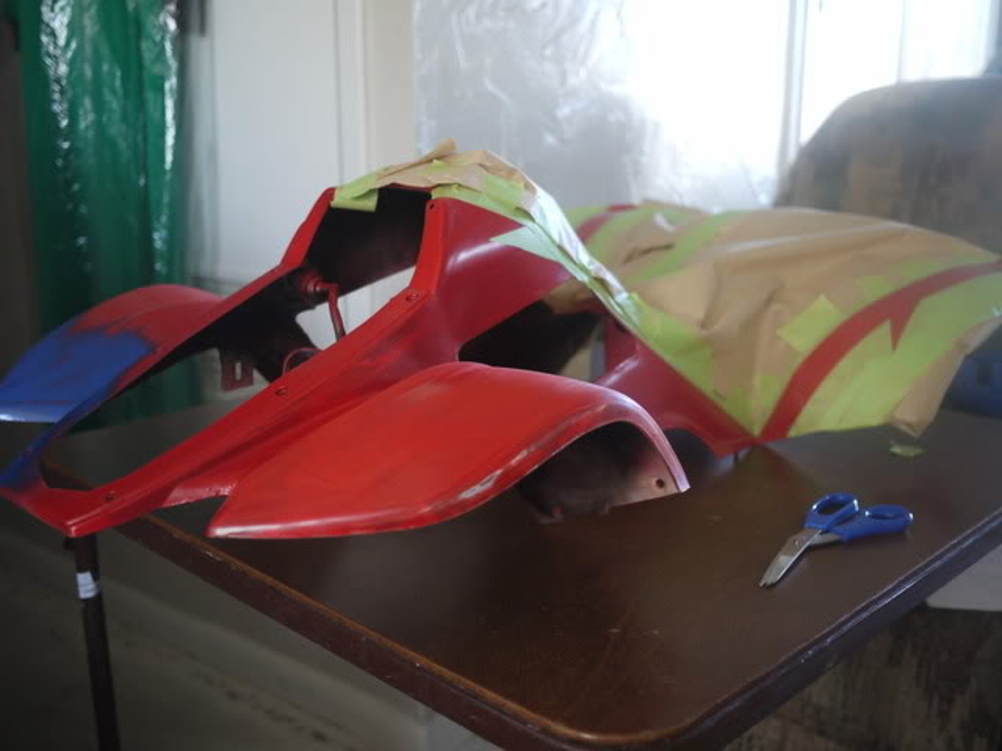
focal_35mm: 40
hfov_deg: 46.8
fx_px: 1158
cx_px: 501
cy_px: 376
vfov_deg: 36.0
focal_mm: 20
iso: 400
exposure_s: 1/30
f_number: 1.7
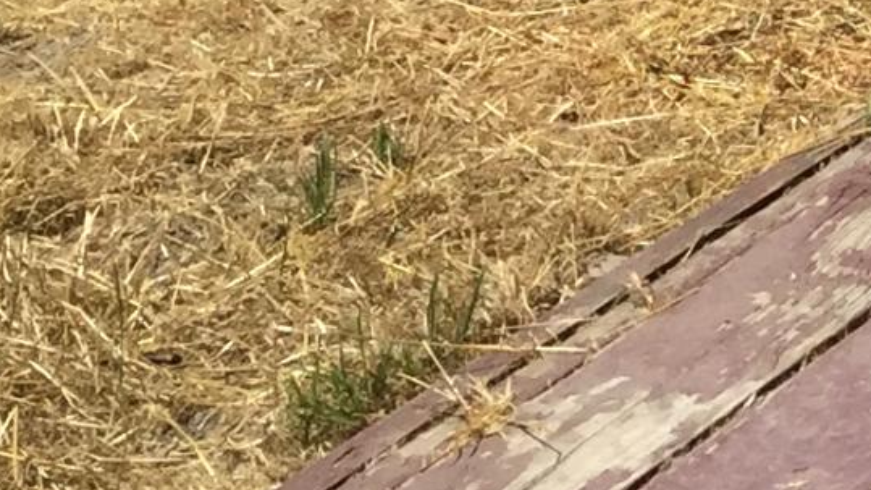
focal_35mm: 176
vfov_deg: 6.3
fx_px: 4064
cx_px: 1716
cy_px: -1037
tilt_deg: -2.1
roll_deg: -0.7
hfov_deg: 11.1
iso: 32
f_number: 2.2
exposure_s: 1/2639
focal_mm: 4.15
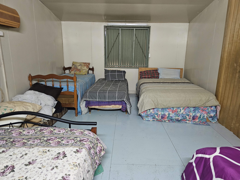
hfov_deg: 73.9
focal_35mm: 23
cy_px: 90
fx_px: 159
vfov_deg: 58.9
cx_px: 120
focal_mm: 6.3
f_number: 1.7
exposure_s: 1/33.3
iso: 640
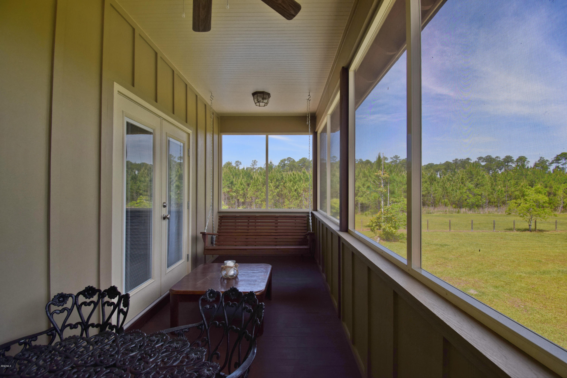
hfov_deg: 100.4
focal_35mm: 15
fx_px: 236
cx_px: 284
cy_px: 189
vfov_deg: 77.3
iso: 500
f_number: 7.1
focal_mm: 10
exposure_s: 1/800
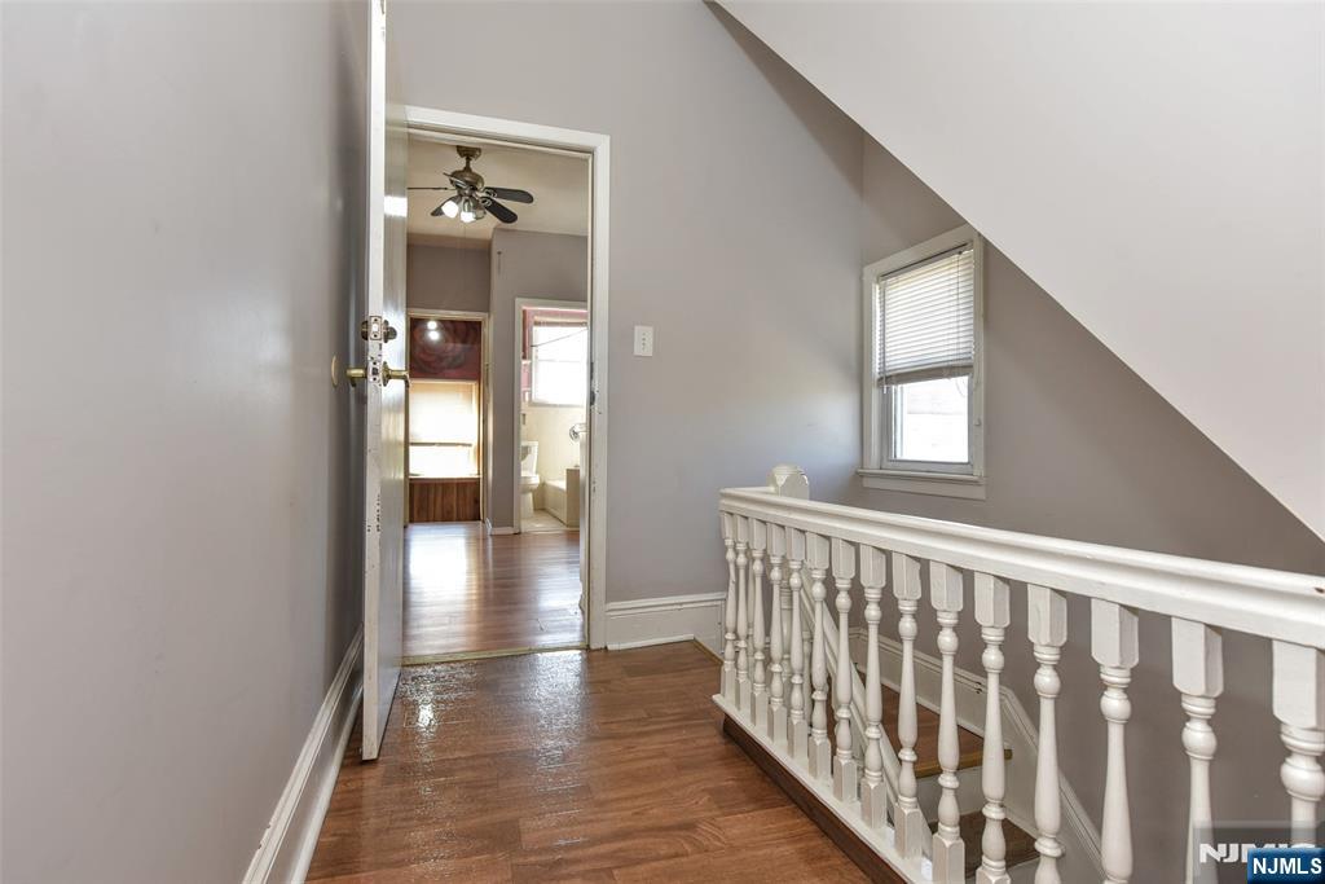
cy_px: 442
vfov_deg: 67.4
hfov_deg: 90.0
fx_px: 663
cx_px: 662
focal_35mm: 18
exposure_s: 1/125
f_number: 5.6
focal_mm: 18
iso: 800
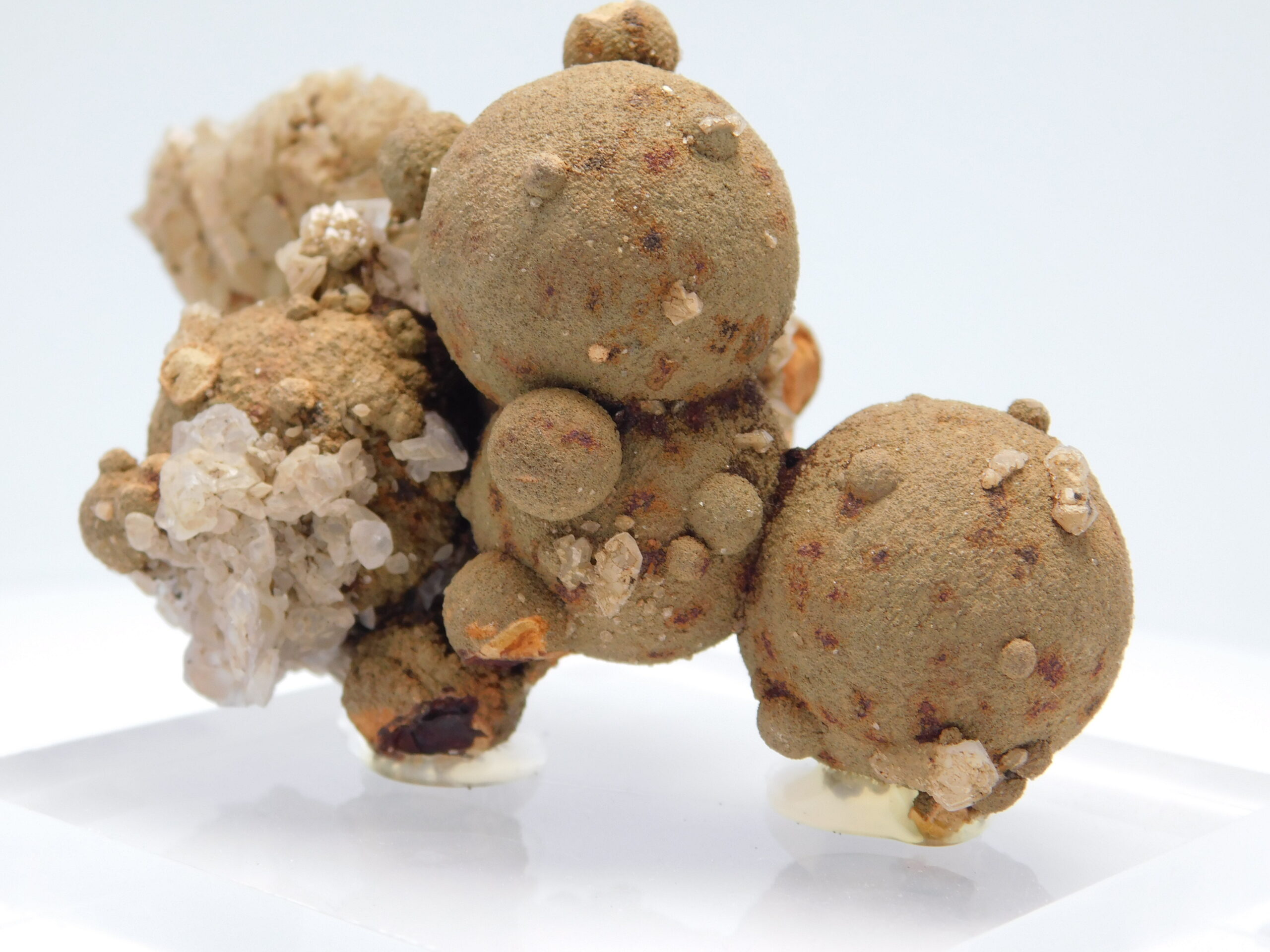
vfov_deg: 20.7
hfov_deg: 27.4
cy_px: 476
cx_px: 635
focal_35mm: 71
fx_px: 2605
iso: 125
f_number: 4.3
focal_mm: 12.6
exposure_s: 1/100
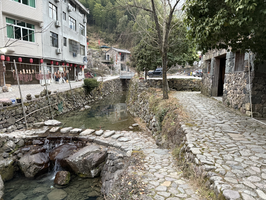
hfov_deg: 71.6
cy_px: 100
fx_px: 184
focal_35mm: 24
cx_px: 133
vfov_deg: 56.8
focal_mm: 6.76
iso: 640
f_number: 1.78
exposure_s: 1/60
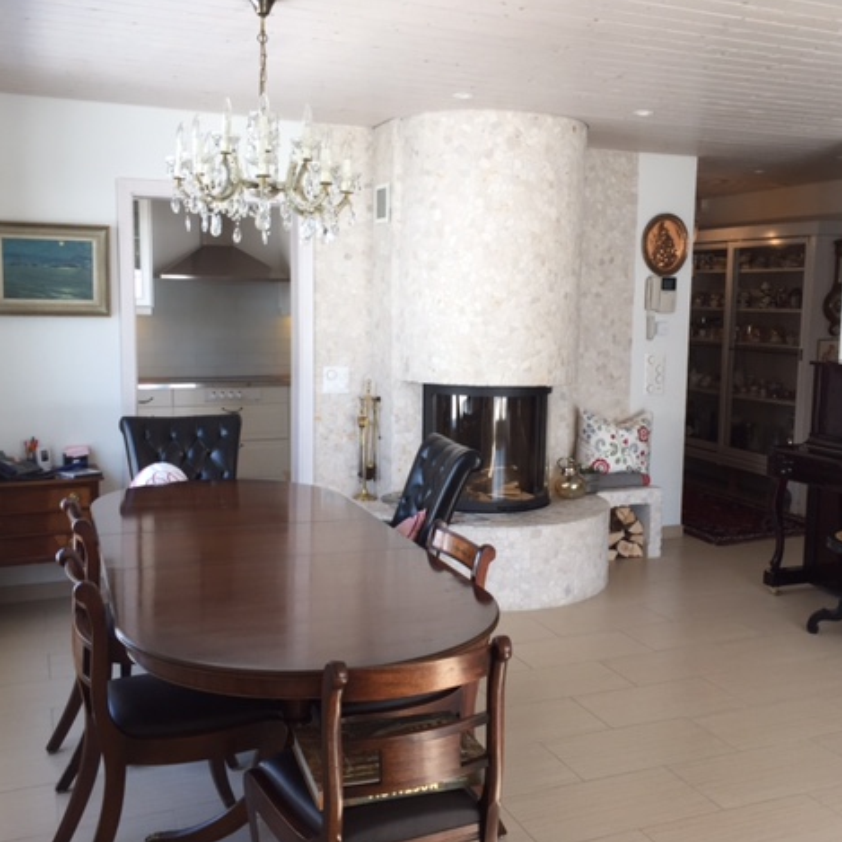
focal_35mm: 35
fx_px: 963
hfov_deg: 47.2
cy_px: 422
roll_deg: -1.1
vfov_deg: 47.2
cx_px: 456
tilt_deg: -8.6
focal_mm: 4.15
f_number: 2.2
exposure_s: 1/120
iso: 40
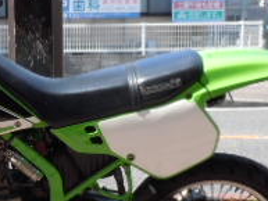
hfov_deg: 20.7
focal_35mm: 93
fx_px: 720
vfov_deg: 15.9
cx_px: 36
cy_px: 136
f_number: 3.7
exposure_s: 1/250
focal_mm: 5
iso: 100
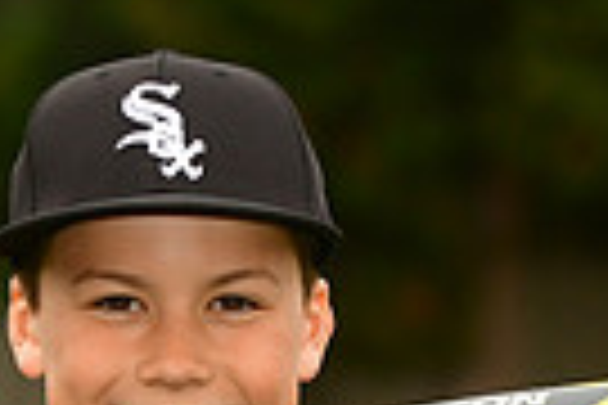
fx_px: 11435
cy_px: 731
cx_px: 284
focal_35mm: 677
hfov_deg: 3.0
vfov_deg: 2.0
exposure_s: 1/1250
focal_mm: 105
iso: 320
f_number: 4
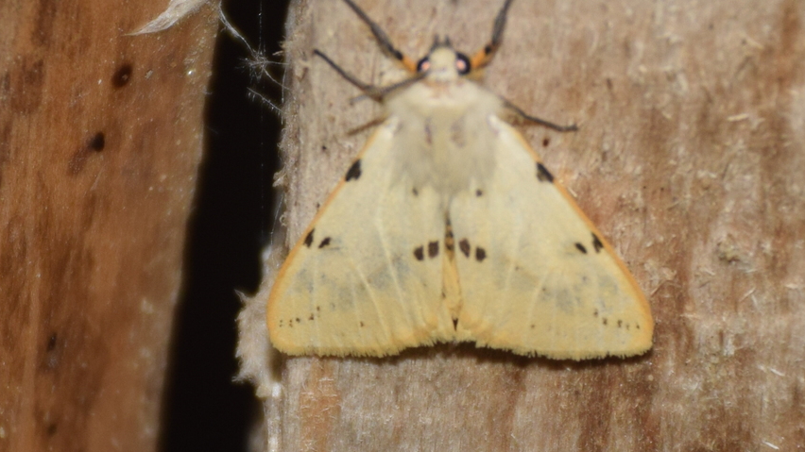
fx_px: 5293
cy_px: 215
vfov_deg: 4.9
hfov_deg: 8.7
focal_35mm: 248
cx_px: 428
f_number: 7.1
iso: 320
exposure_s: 1/60
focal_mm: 140
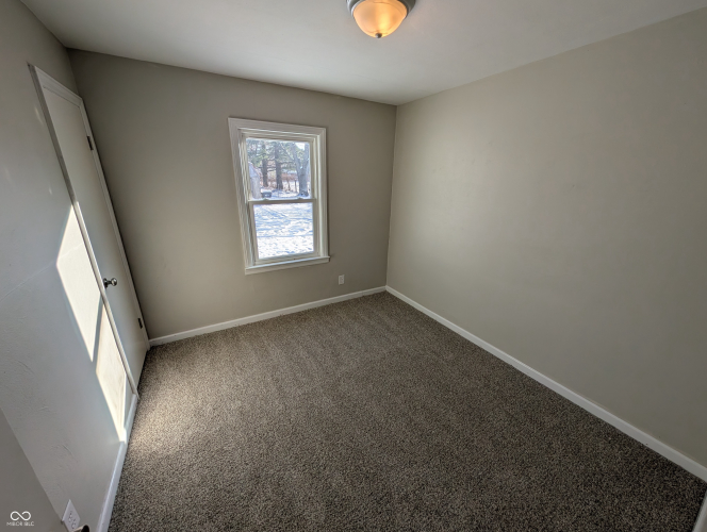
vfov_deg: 94.6
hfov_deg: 110.5
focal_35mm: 12
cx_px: 354
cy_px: 266
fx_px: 245
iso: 60
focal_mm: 2.02
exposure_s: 1/1220
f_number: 1.7
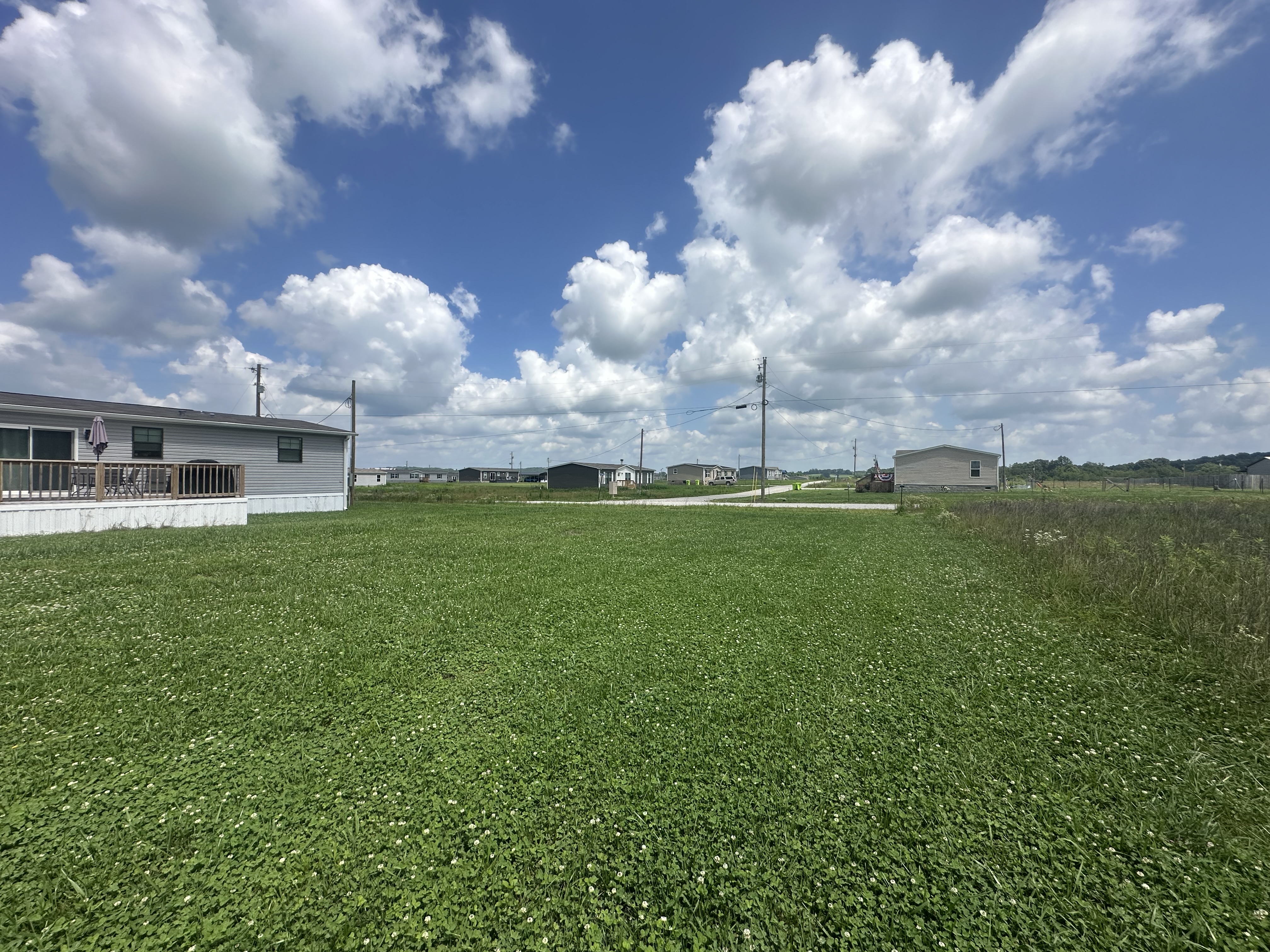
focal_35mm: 14
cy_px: 476
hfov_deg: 102.1
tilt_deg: +0.9
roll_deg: -0.3
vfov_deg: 85.7
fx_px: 514
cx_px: 635
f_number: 2.2
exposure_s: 1/3509
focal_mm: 2.22
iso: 50
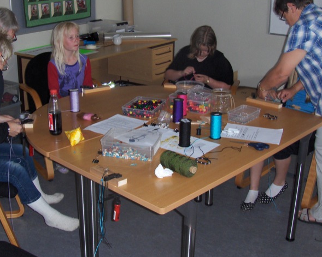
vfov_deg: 29.6
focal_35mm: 51
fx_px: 486
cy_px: 109
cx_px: 139
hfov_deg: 36.6
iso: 100
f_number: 3.5
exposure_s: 1/60
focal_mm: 6.5
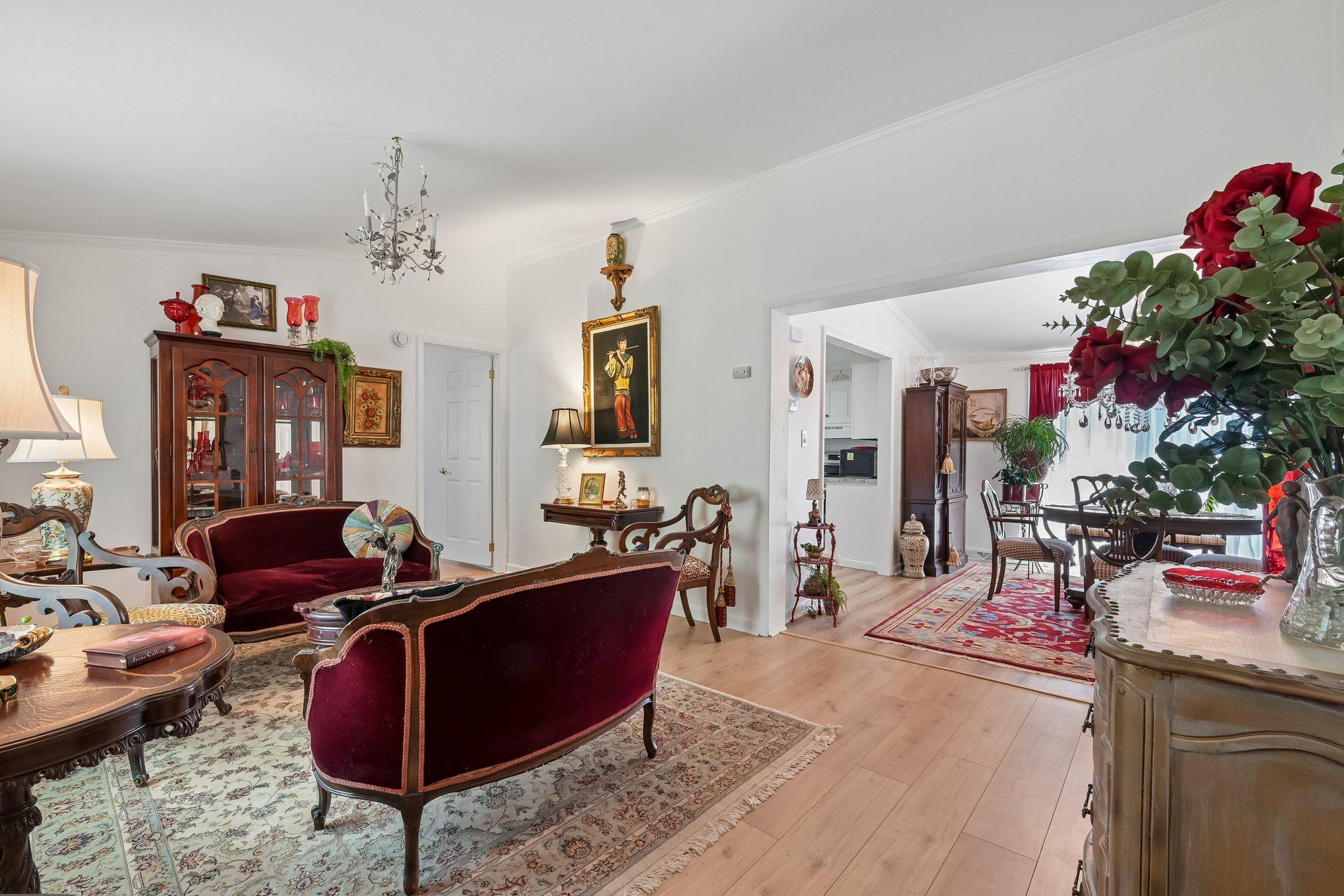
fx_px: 560
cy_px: 465
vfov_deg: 77.3
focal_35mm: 15
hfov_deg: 100.3
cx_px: 633
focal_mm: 14
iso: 400
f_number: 11
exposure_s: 1/4
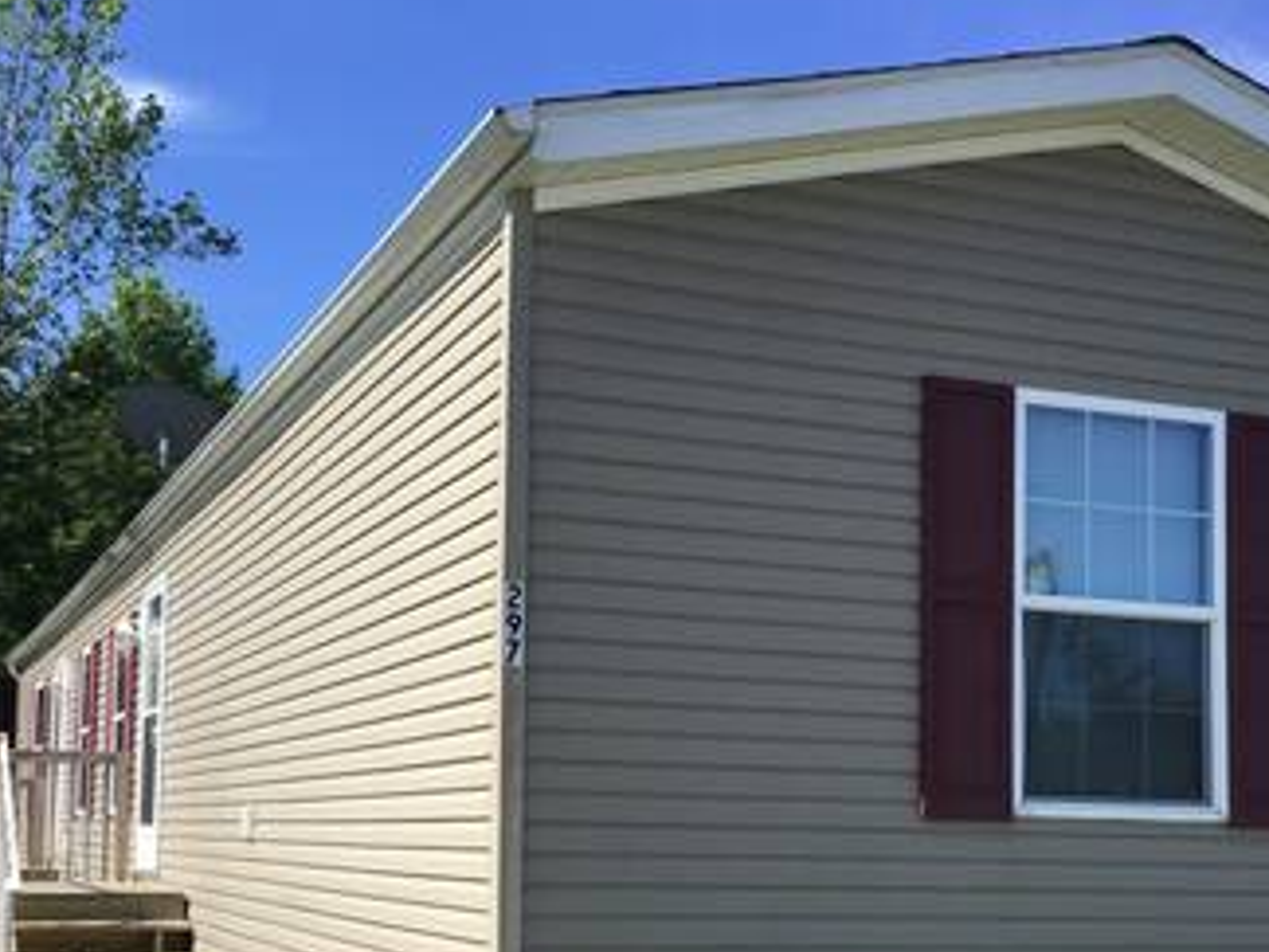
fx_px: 1796
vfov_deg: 29.3
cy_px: 690
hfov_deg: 38.9
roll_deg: -0.9
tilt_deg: +4.3
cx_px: 591
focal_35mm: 49
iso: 25
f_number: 2.4
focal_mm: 3.3
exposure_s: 1/1148
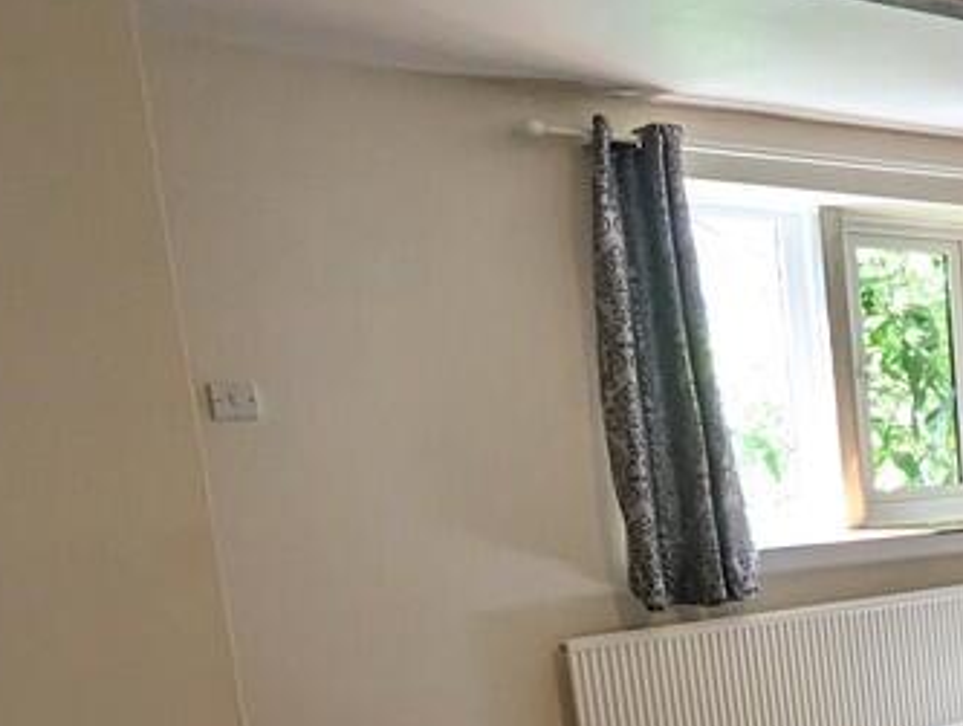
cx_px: 1345
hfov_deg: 31.4
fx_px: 1115
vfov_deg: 34.8
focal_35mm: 40
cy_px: 592
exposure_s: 1/72.5
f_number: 2.2
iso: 159
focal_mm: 1.95
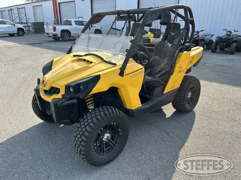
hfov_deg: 67.3
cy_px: 90
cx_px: 120
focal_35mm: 26
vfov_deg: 53.1
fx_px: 181
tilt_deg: -19.1
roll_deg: +0.1
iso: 50
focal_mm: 5.7
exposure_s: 1/1395
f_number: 1.5
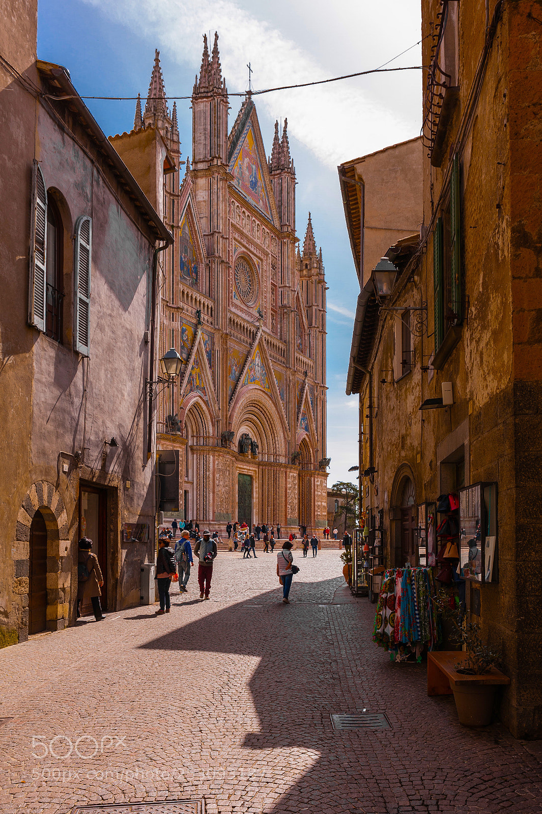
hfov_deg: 41.1
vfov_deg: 58.7
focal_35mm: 32
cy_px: 407
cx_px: 271
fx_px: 723
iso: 200
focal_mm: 32
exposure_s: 1/200
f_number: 10
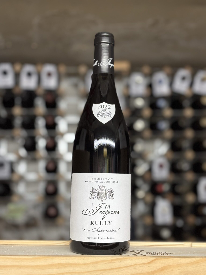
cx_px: 103
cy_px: 138
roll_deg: +0.4
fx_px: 413
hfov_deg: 28.0
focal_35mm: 52
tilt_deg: +6.1
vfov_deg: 36.8
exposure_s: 1/50
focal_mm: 5.96
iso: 160
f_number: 1.6
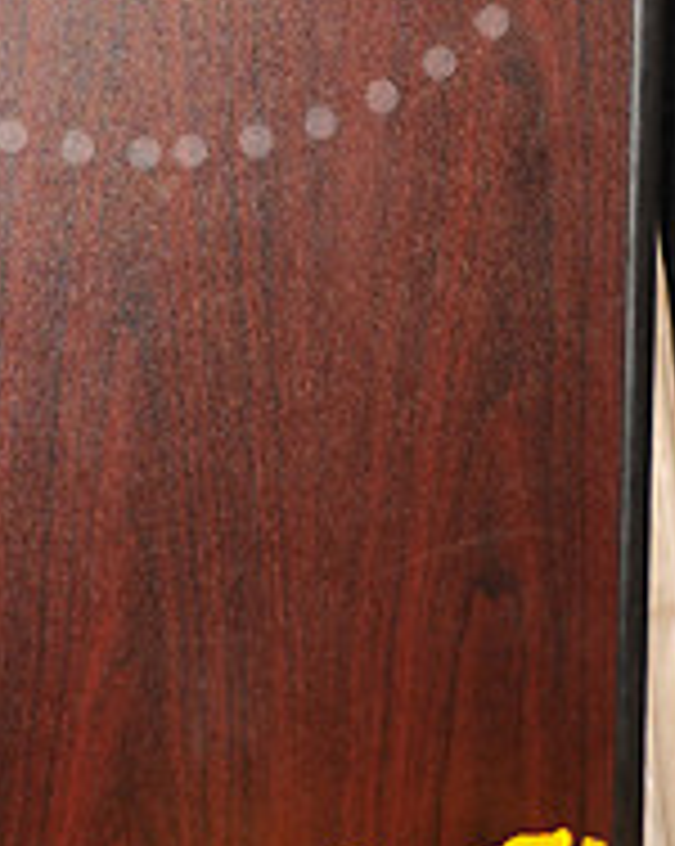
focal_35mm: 304
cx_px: 144
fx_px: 7604
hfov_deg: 5.1
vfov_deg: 6.3
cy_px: -382
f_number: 5.6
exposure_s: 1/60
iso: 1250
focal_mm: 105
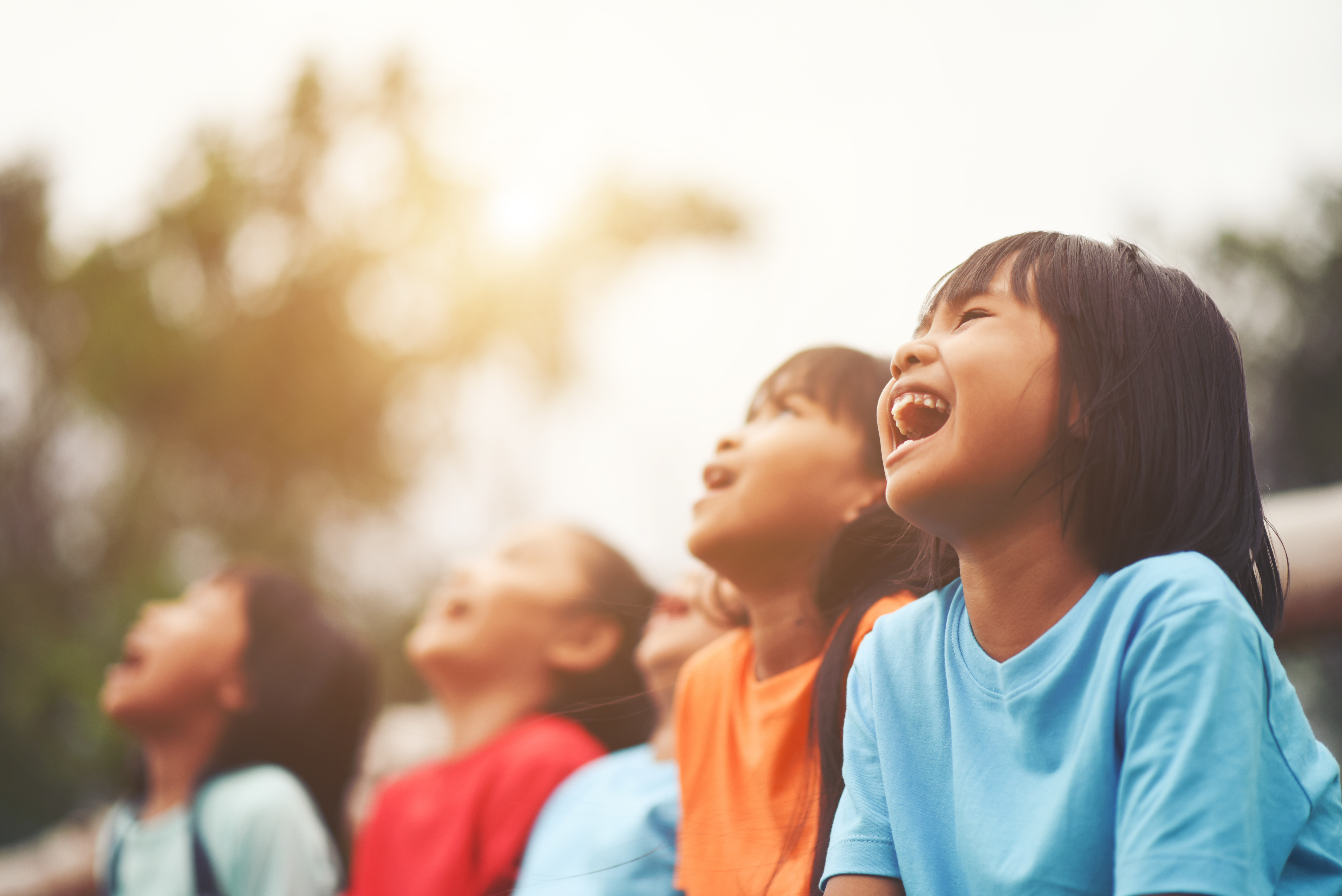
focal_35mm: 85
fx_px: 3169
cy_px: 448
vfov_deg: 16.1
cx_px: 671
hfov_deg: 23.9
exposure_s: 1/1000
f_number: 1.8
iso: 400
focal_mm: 85
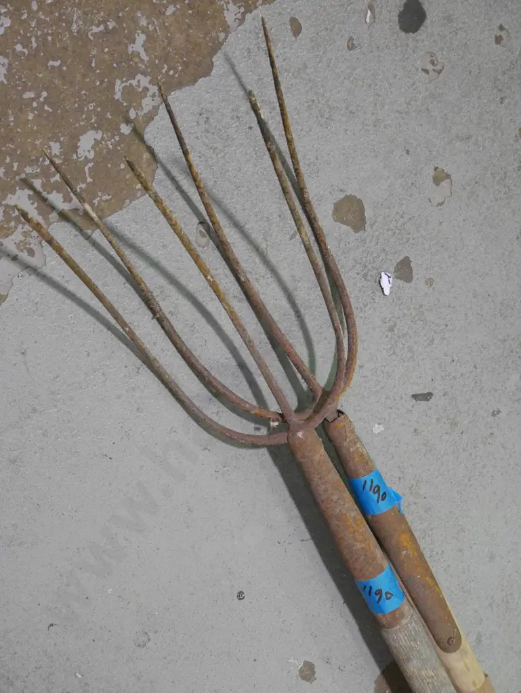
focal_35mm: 64
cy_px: 346
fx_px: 1283
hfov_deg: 22.9
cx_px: 260
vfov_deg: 30.3
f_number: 5.6
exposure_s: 1/40
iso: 3200
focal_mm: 32
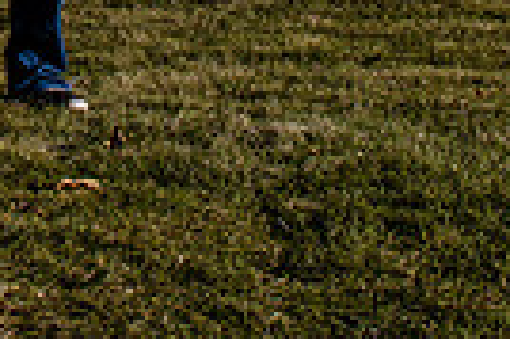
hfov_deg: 9.3
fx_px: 3000
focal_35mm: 212
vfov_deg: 6.1
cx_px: -361
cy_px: -586
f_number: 6.3
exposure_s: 1/640
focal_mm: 29
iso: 320
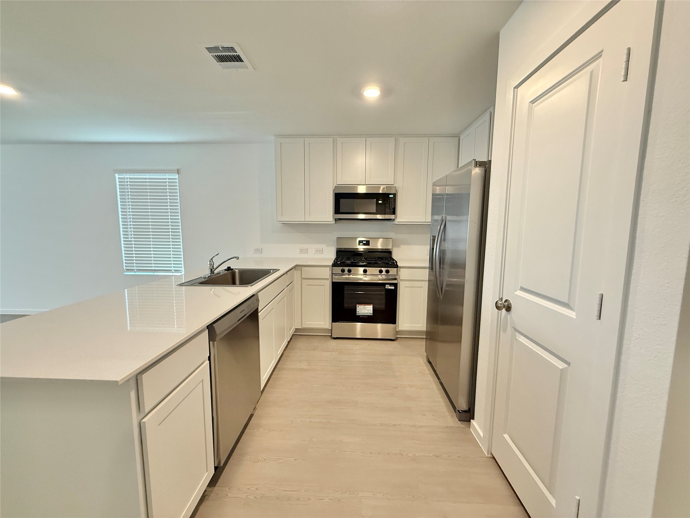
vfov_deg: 85.7
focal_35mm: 14
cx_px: 345
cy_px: 259
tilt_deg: -6.2
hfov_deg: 102.1
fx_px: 279
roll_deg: -0.4
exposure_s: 1/99
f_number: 2.2
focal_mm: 2.22
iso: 320
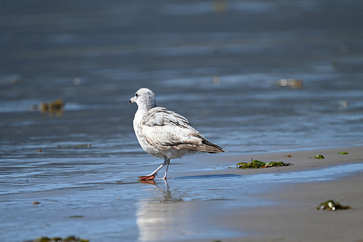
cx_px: 182
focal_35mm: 800
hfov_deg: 2.6
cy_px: 121
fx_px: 8068
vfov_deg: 1.7
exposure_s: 1/800
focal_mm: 800
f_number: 6.3
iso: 160
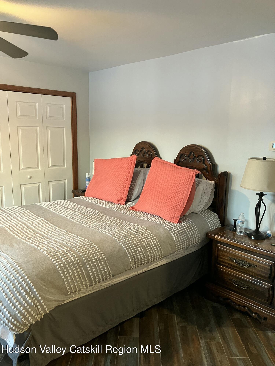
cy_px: 183
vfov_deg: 63.4
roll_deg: -1.6
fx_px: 297
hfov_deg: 49.7
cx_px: 138
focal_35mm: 28
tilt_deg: -10.0
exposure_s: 1/60
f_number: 1.8
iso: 320
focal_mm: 3.99
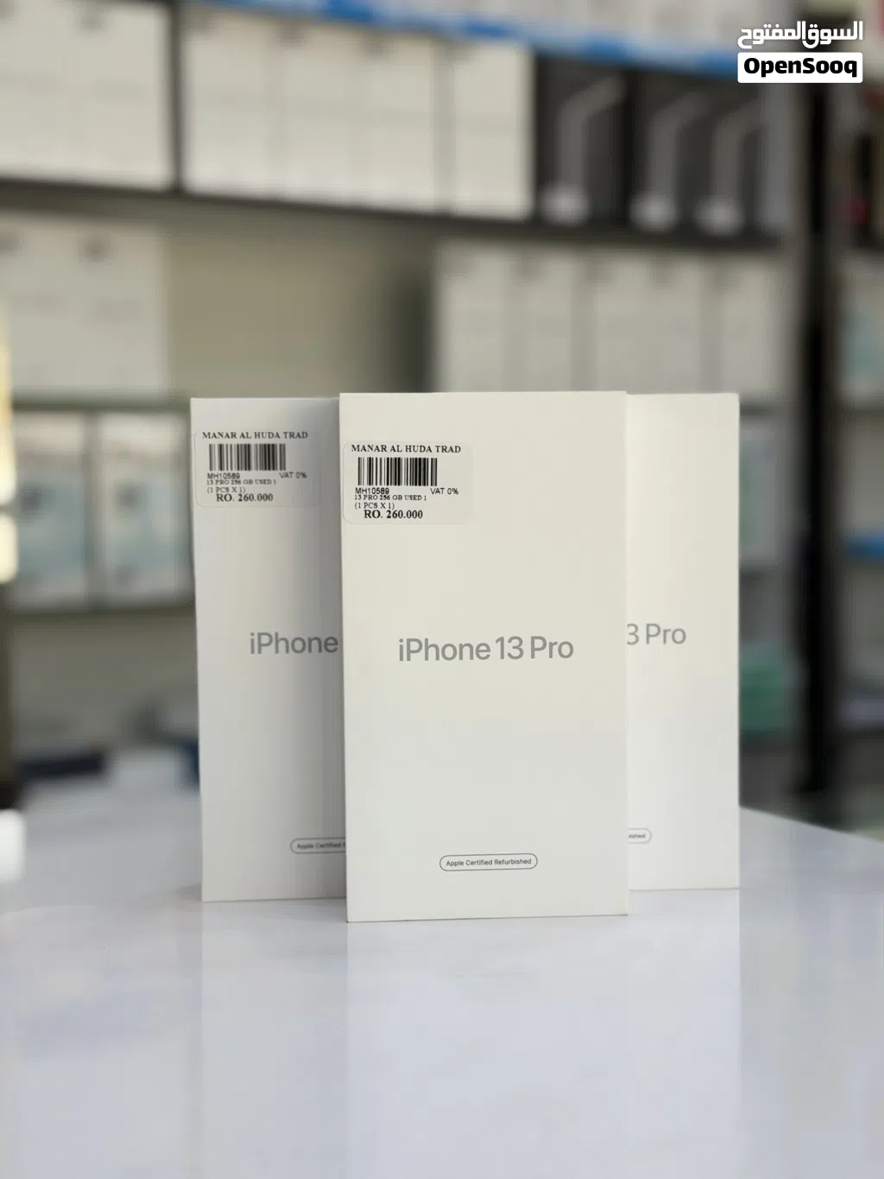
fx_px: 1634
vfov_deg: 39.7
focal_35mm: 48
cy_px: 590
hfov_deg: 30.3
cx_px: 442
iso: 64
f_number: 1.78
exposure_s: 1/1242
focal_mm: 6.76
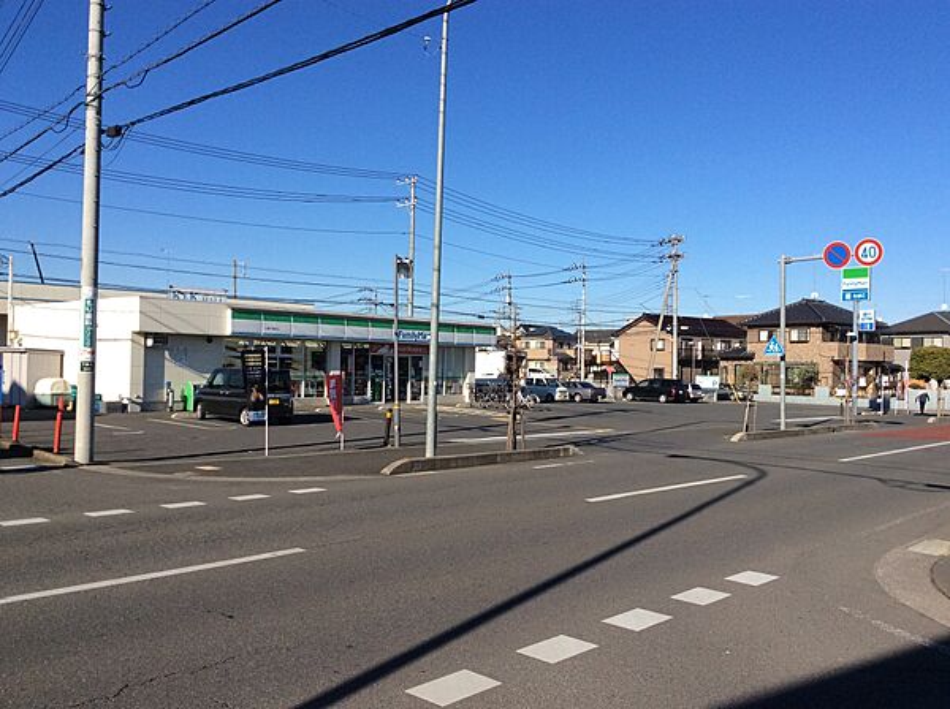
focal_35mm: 32
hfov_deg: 56.9
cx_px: 475
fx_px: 877
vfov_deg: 44.0
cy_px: 354
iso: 32
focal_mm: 3.3
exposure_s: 1/1634
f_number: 2.4
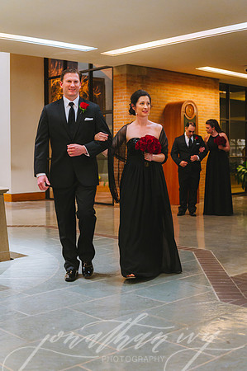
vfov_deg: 39.6
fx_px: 516
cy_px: 186
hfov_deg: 26.9
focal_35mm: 50
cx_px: 124
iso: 4000
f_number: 2.8
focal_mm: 50
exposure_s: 1/160
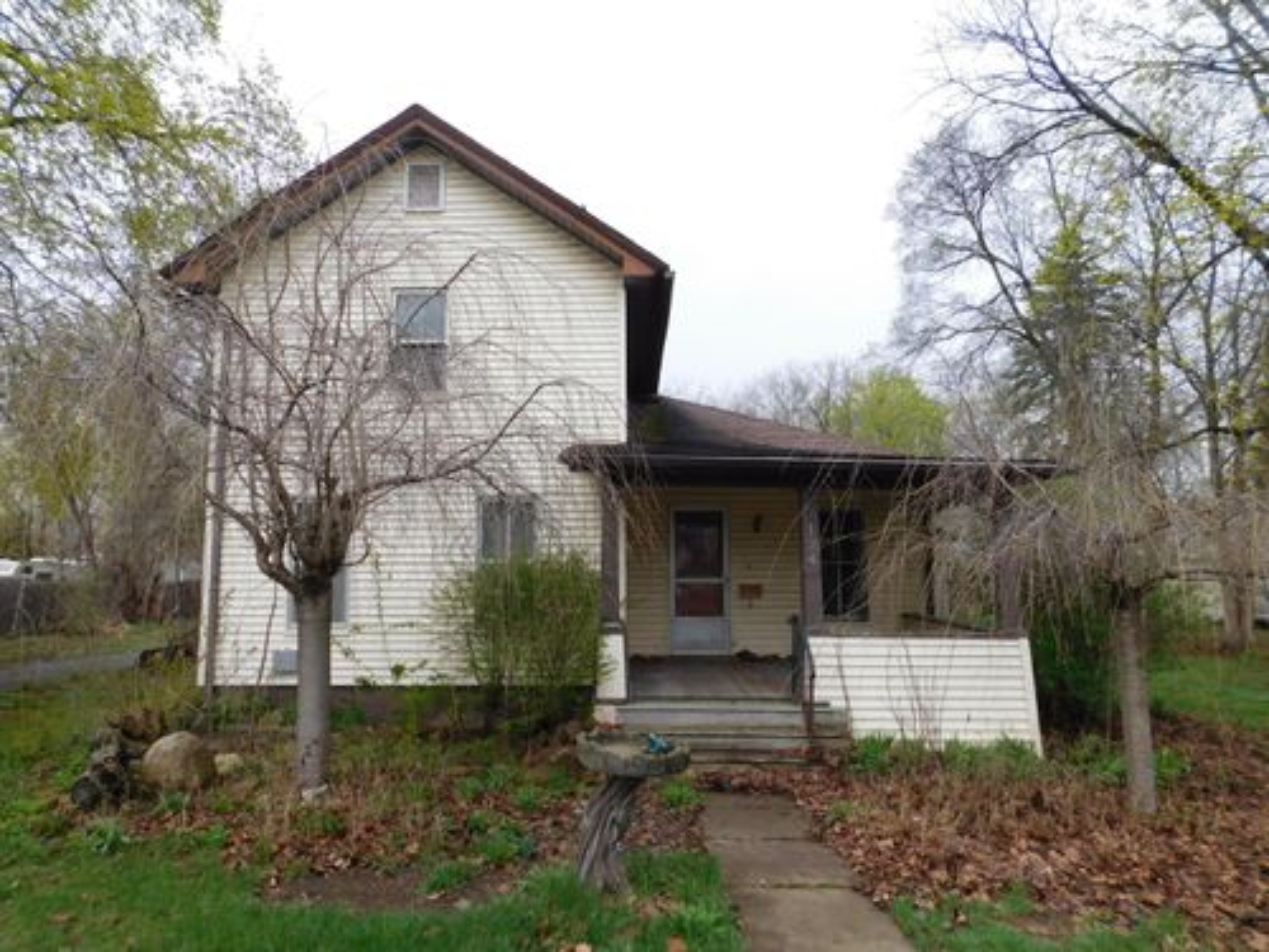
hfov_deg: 73.9
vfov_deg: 58.9
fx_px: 843
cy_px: 476
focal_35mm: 23
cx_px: 634
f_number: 3
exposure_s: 1/1000
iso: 125
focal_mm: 4
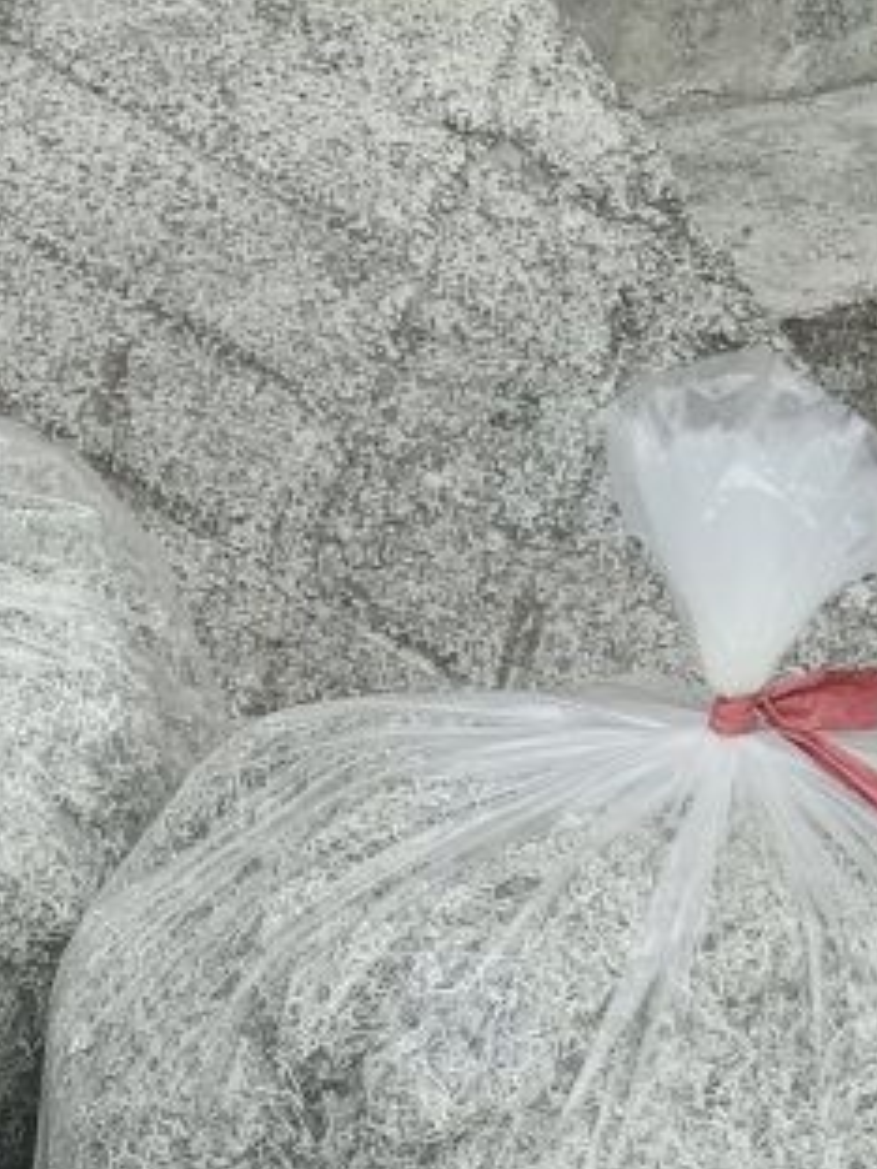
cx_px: -169
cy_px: 1812
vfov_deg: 19.0
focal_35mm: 89
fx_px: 3006
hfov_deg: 16.0
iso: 595
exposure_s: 1/100
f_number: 1.8
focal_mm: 4.05
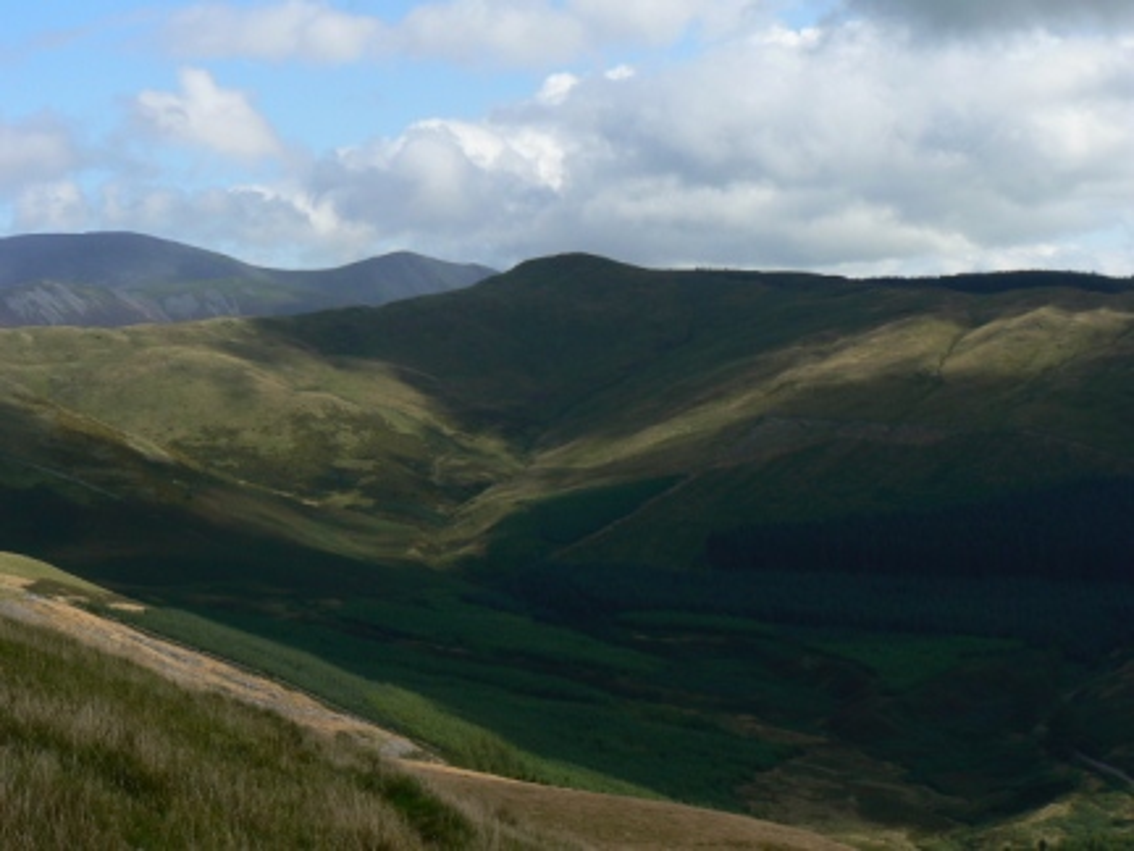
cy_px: 426
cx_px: 567
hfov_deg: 23.3
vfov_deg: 17.6
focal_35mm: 84
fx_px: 2752
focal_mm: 14
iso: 80
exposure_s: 1/500
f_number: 7.1
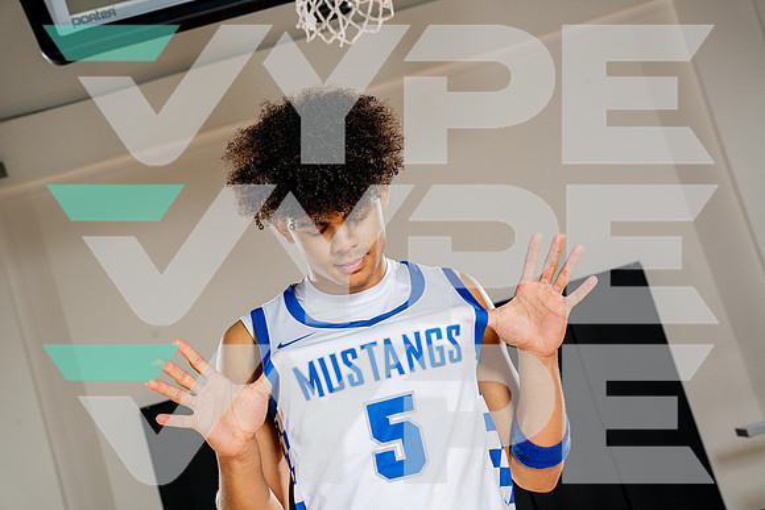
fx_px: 1318
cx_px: 382
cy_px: 255
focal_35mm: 62
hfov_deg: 32.4
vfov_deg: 21.9
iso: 250
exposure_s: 1/250
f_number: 8
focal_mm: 62
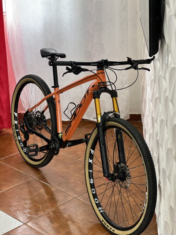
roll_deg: +0.8
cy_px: 118
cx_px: 88
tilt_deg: -18.5
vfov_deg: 25.3
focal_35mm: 77
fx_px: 522
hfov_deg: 19.1
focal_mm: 9
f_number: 2.8
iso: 400
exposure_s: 1/40
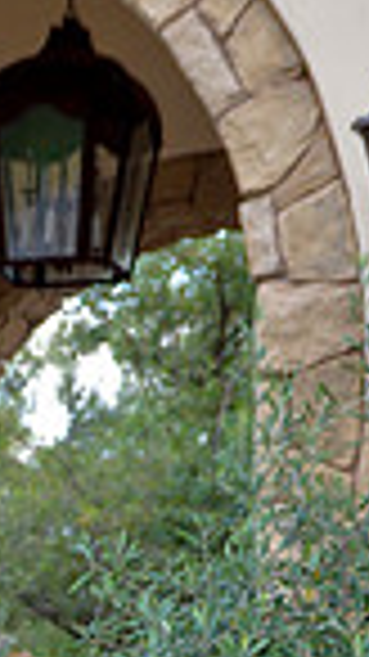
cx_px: -194
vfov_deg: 14.3
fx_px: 2449
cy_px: 972
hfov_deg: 8.4
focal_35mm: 141
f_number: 4
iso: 280
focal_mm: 29
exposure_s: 1/80
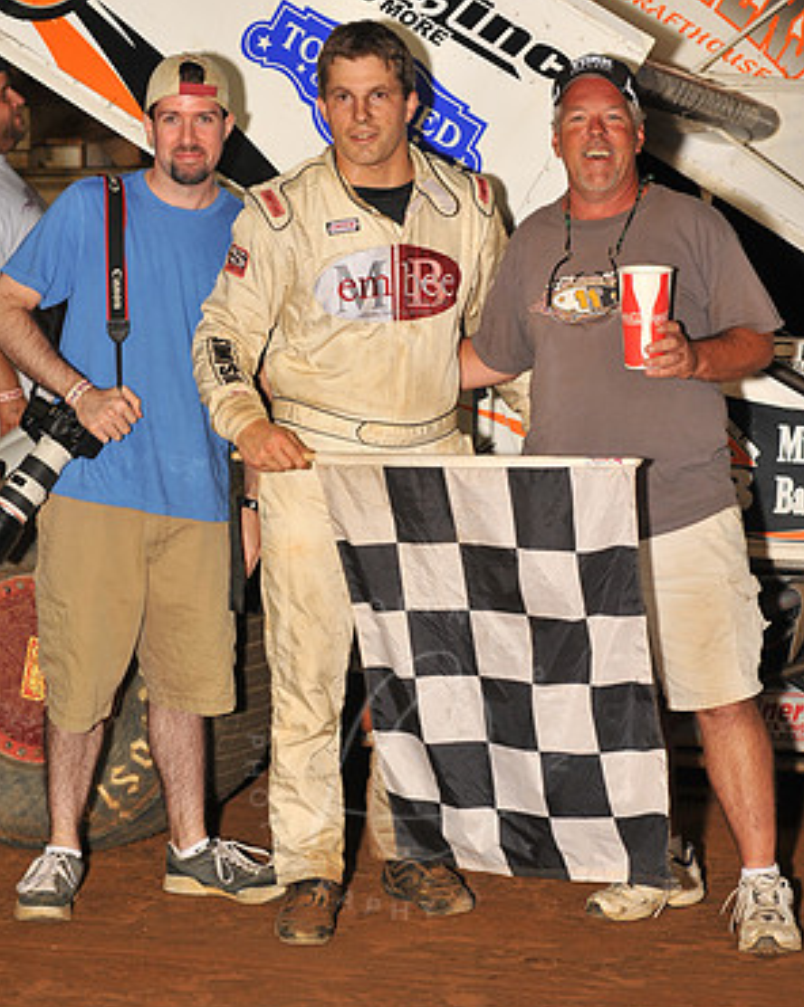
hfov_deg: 15.7
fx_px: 2920
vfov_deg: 19.6
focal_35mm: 98
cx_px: 405
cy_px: 418
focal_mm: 86
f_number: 7.1
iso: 500
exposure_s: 1/320
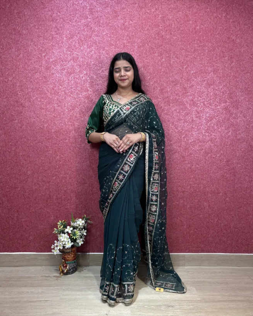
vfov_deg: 62.2
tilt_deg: -5.3
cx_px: 127
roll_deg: -0.9
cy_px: 164
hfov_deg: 51.5
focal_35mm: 28
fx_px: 262
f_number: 1.6
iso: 40
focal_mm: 5.96
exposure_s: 1/122
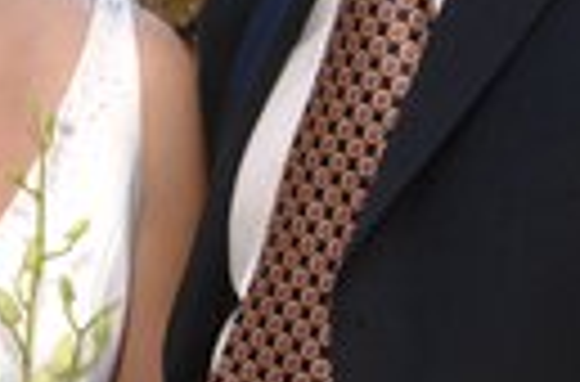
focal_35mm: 209
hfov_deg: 9.8
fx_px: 3355
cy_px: 61
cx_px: -45
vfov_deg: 6.5
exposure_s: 1/200
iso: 400
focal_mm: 28
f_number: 7.1
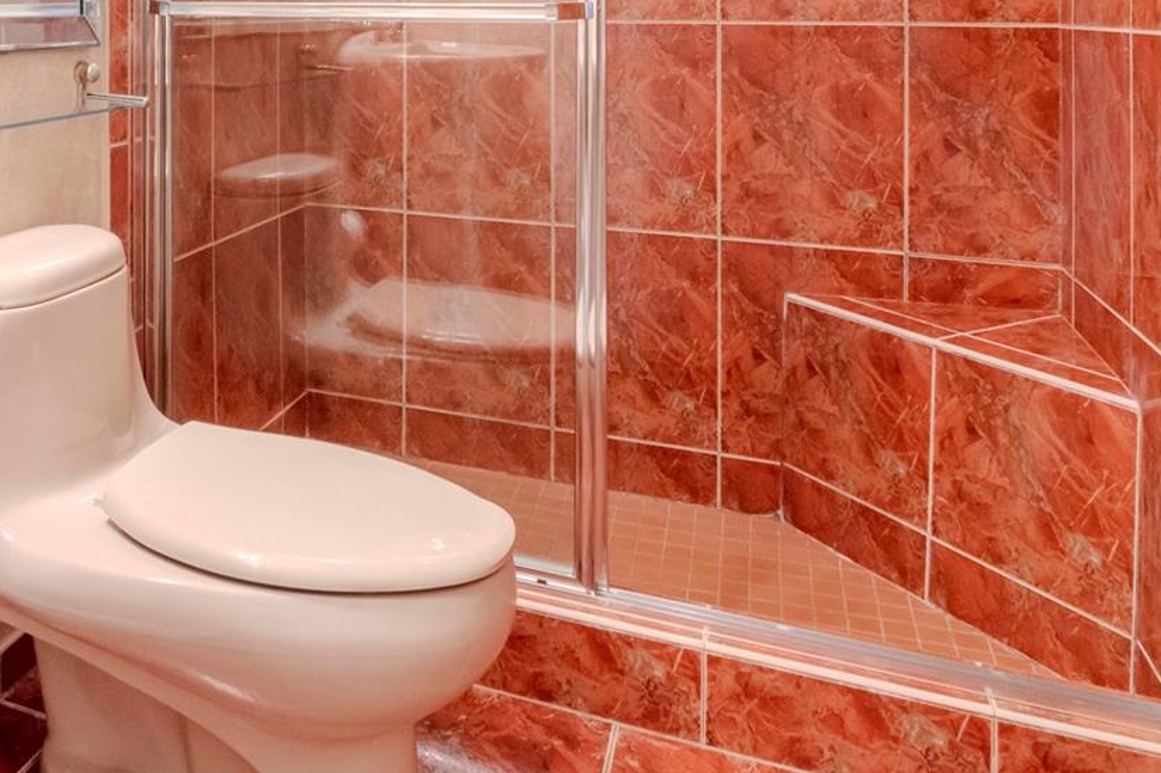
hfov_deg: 54.5
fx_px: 1031
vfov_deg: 37.6
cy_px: 39
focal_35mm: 32
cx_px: 222
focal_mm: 11
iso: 640
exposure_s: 1/1.25
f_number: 14
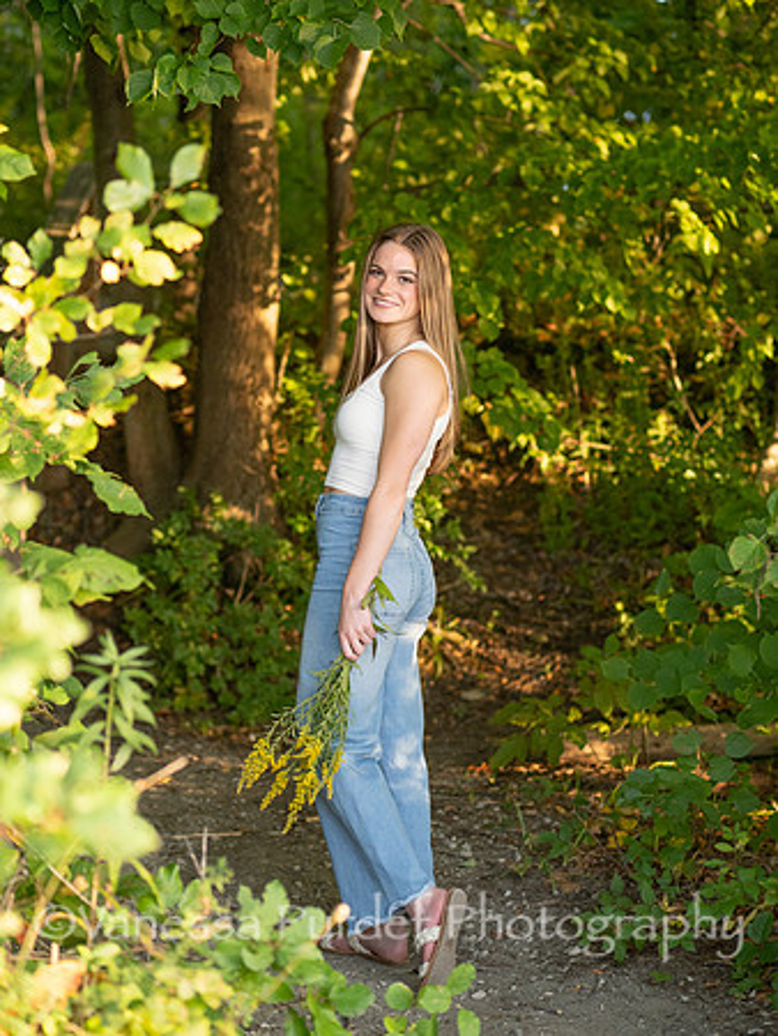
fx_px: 2575
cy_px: 518
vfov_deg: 22.7
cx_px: 389
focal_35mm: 86
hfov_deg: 17.2
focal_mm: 43
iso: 500
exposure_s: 1/640
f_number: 1.8
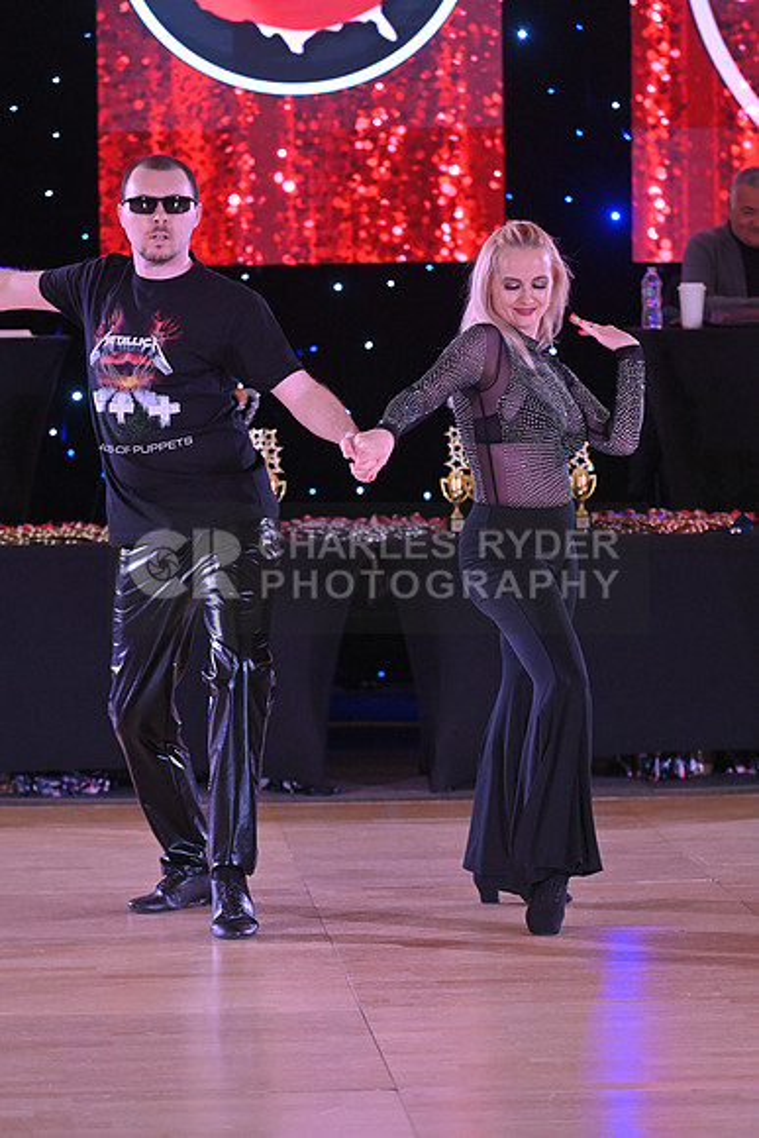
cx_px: 380
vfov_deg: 15.2
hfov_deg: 10.2
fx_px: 4266
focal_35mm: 135
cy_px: 569
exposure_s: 1/320
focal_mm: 135
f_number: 5
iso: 3200
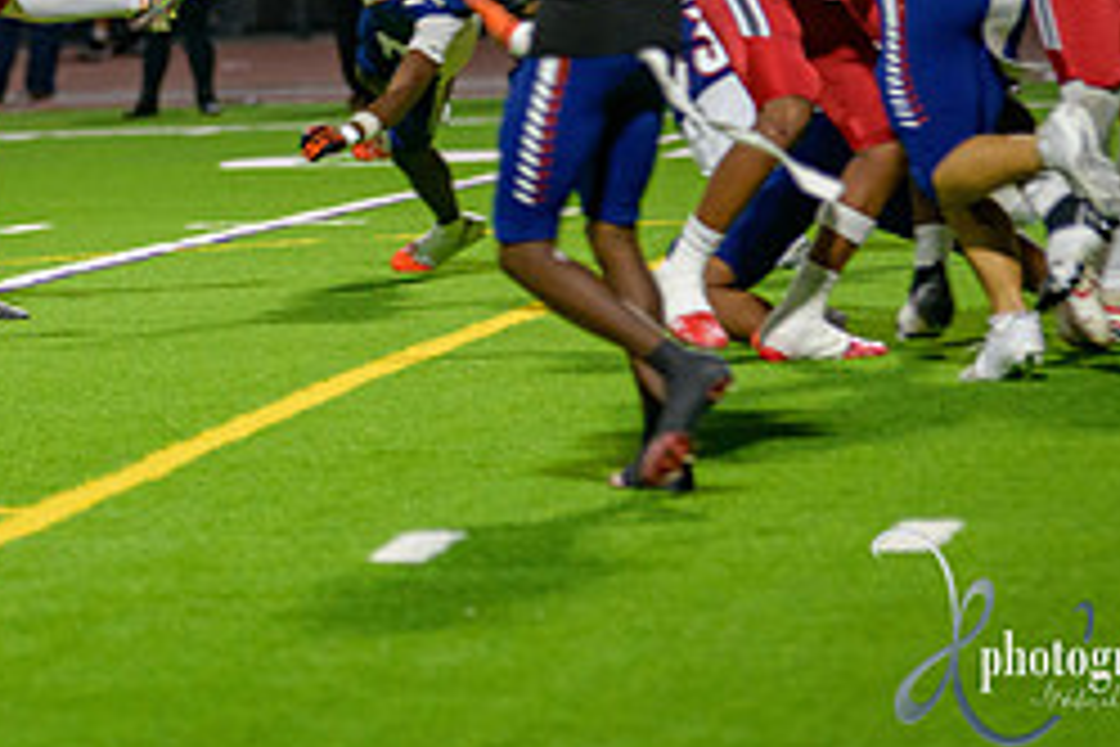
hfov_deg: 5.9
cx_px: 49
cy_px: -11
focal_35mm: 349
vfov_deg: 3.9
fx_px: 10857
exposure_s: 1/320
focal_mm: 150
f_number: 2.8
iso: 2000
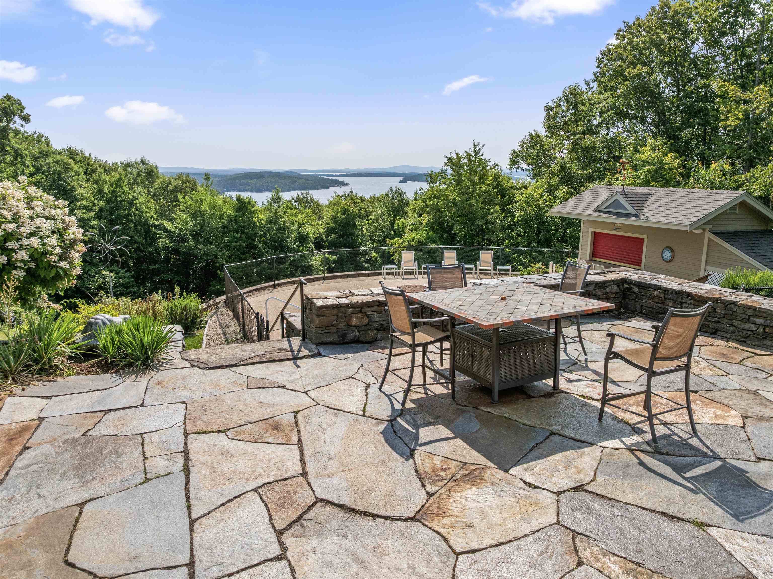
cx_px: 386
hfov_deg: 71.6
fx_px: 536
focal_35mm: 24
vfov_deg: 56.8
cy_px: 290
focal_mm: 12.29
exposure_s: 1/5000
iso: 130
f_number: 2.8
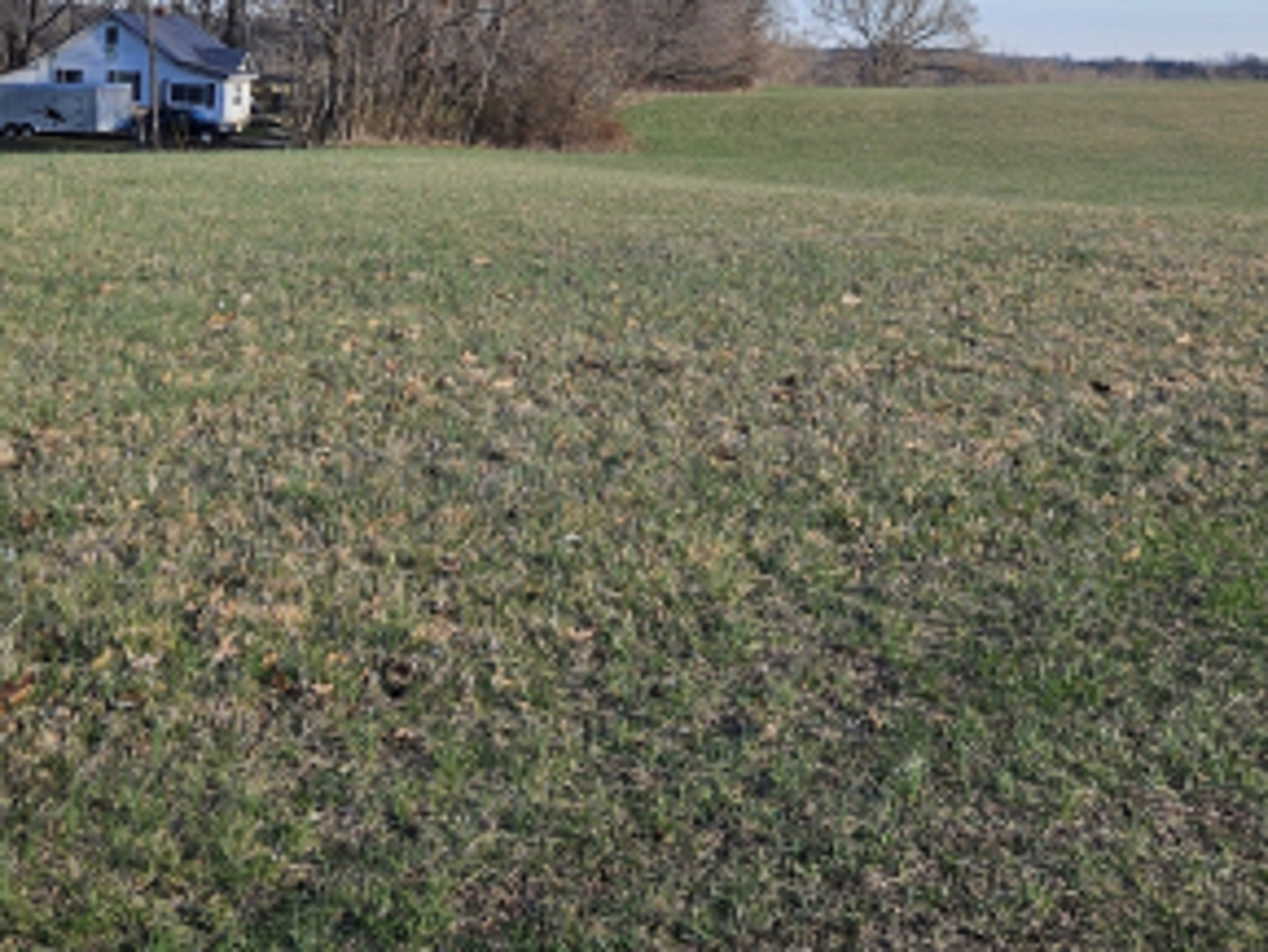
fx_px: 1942
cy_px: 118
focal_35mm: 53
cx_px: 599
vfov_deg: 26.7
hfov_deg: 36.1
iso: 25
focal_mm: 5.4
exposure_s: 1/1186
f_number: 1.8
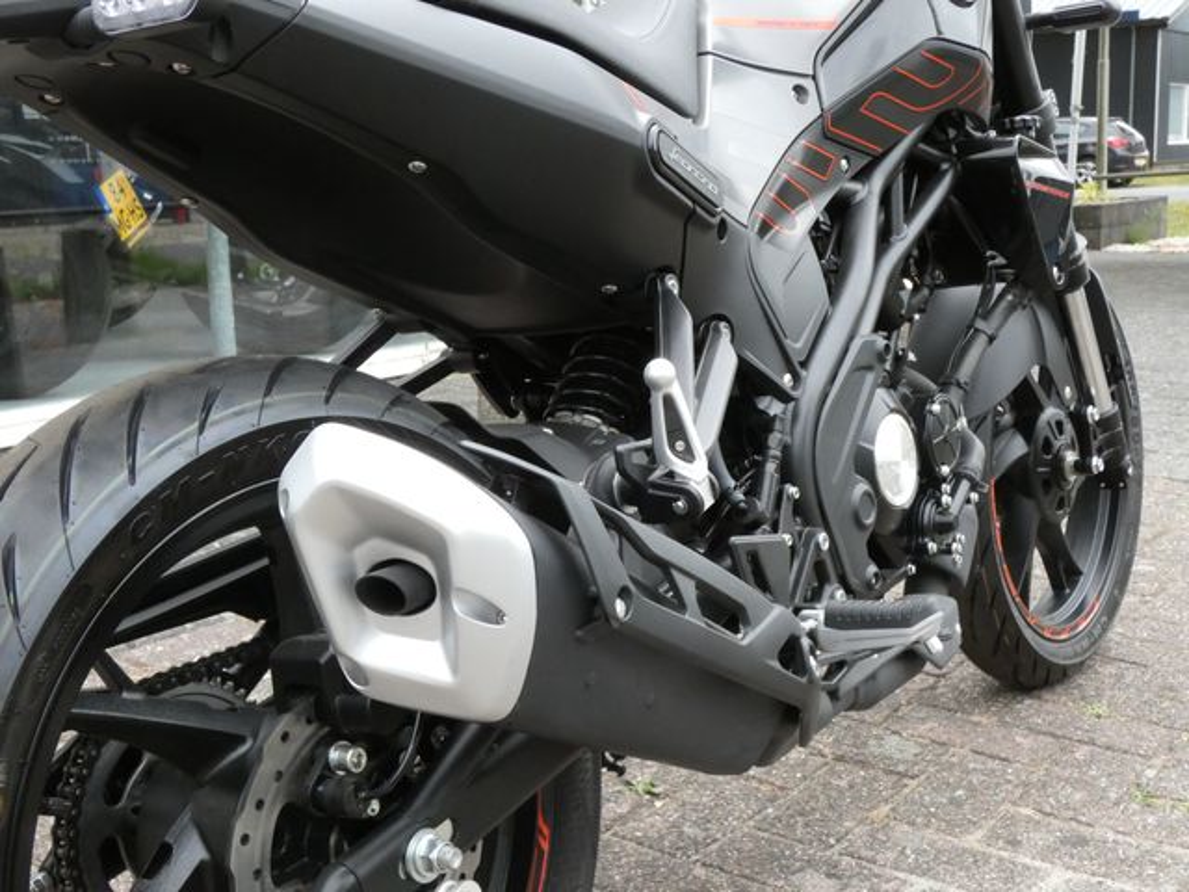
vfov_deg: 31.5
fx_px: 1580
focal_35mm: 46
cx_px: 594
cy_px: 446
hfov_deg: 41.2
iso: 800
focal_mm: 8.2
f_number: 5
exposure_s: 1/1000
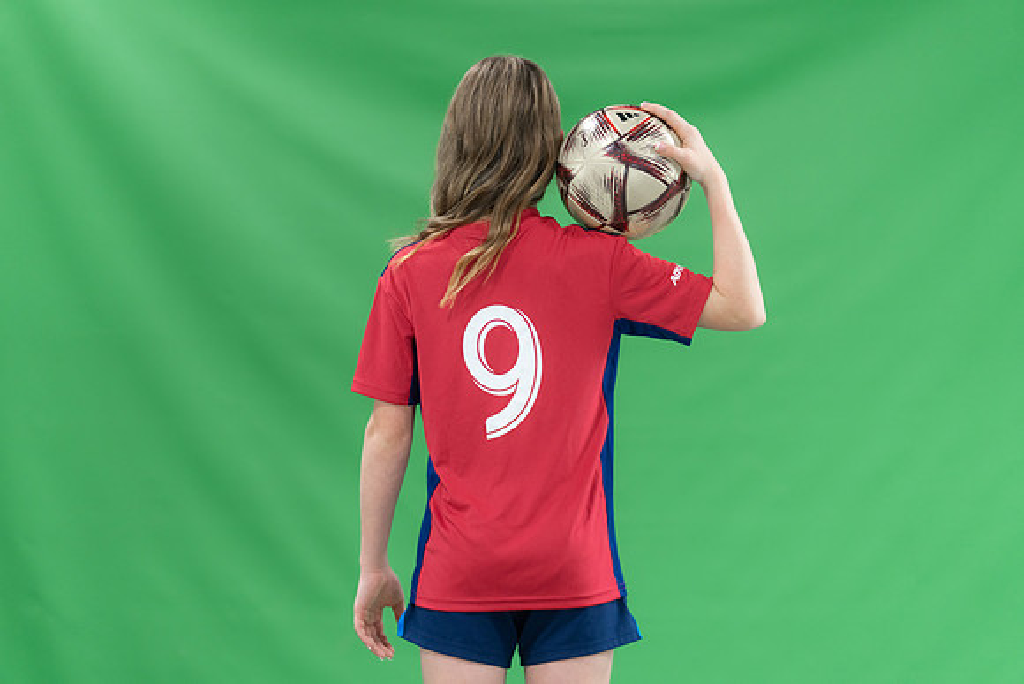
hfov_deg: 15.9
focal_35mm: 129
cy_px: 342
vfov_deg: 10.6
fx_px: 3670
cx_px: 512
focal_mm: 129
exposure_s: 1/250
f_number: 2.8
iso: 1000
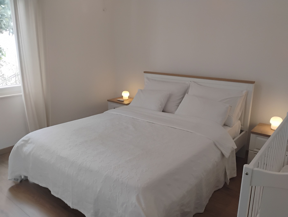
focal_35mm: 28
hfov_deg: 63.4
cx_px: 144
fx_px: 233
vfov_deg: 49.9
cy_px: 108
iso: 303
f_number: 1.8
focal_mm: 4.26
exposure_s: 1/50
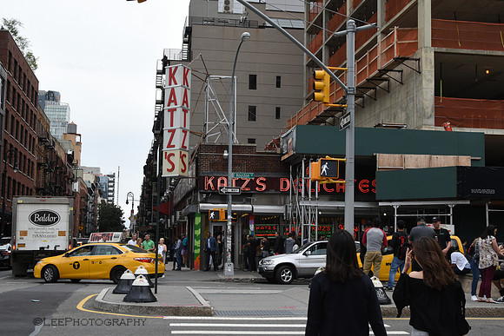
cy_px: 168
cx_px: 252
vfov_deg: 25.8
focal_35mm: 52
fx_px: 735
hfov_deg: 37.8
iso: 320
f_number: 13
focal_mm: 35
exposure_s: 1/125
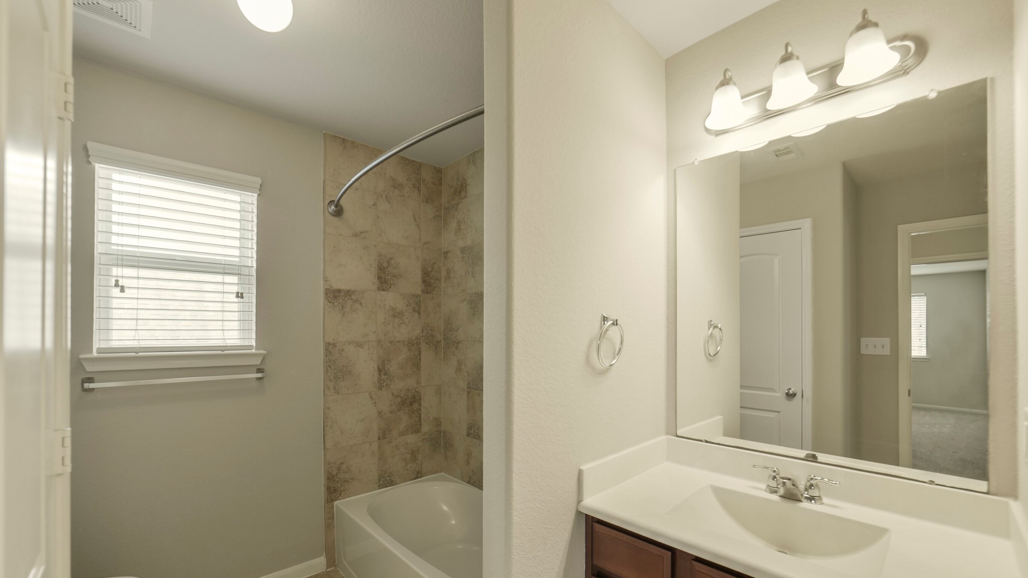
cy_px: 325
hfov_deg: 103.0
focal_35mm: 15
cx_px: 516
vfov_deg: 70.3
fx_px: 409
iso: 500
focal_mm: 14
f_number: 5
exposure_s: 1/60
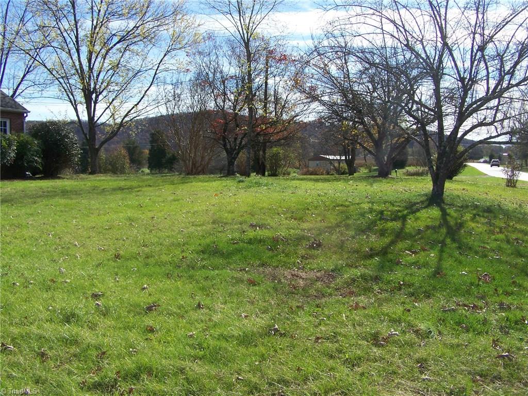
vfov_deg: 37.7
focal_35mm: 38
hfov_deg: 49.0
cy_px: 198
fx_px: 580
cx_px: 264
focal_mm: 6.3
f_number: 4
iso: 64
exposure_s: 1/400
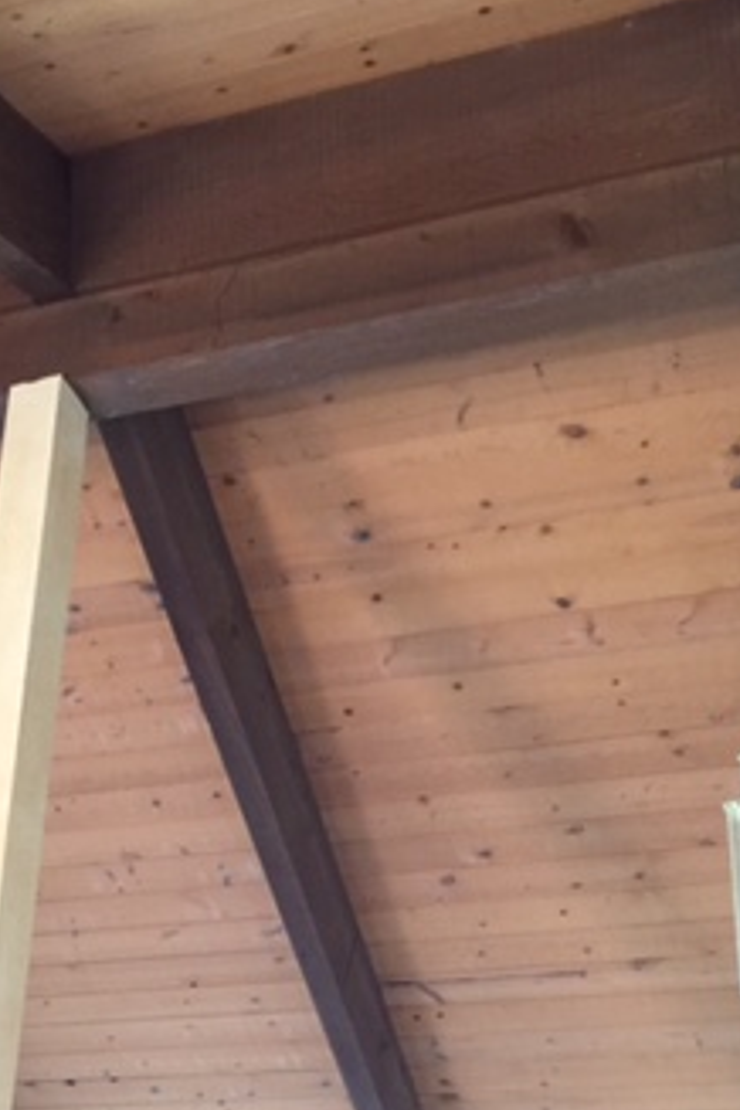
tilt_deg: +28.5
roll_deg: -4.6
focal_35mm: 59
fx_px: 1819
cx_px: 153
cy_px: 760
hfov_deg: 22.7
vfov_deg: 33.6
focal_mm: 4.15
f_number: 2.2
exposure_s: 1/15
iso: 125
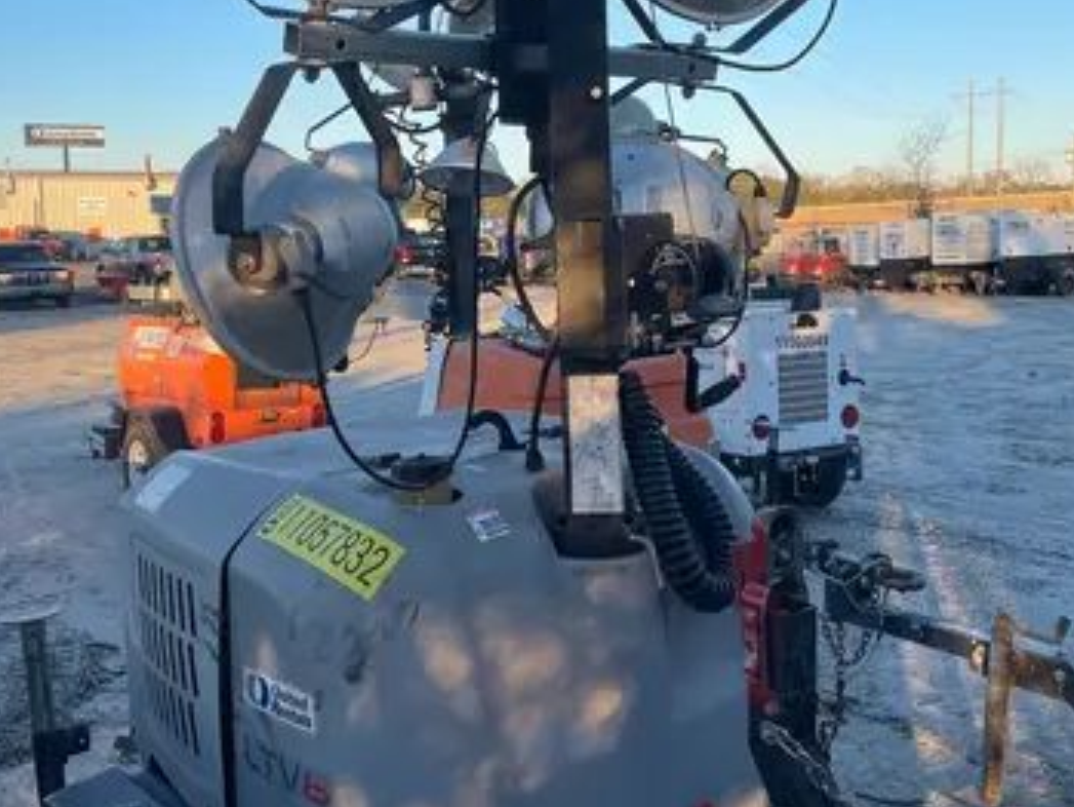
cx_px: 483
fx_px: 1273
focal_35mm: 41
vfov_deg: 35.1
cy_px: 365
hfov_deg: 45.7
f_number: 1.6
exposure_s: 1/824
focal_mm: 4.2
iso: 32
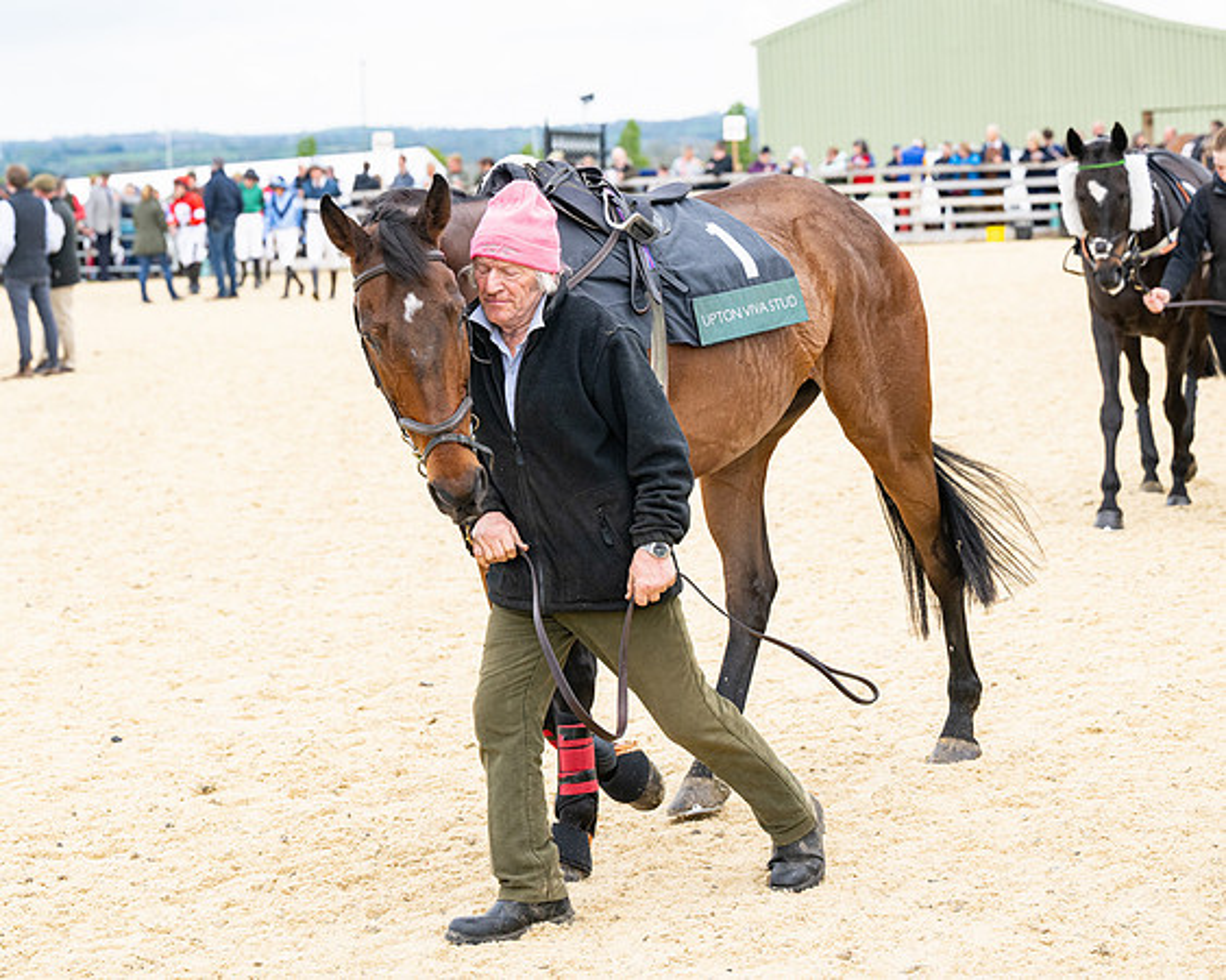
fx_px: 3556
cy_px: 371
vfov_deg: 15.7
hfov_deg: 19.5
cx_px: 504
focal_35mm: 98
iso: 400
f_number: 4
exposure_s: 1/1600
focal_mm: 70
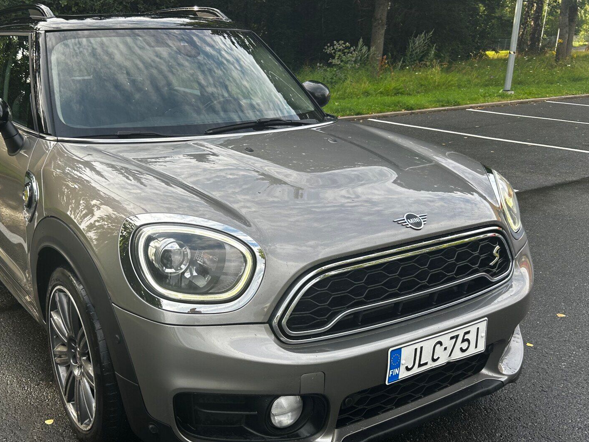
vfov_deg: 39.6
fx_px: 613
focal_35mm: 36
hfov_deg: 50.5
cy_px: 251
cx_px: 200
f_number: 1.5
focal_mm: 5.7
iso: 50
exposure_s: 1/552
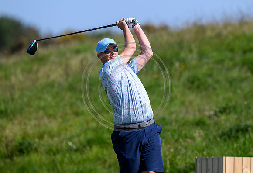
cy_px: 74
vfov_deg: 3.0
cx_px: 148
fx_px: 3292
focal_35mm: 465
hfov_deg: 4.4
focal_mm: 400
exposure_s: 1/4000
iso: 500
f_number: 4.5
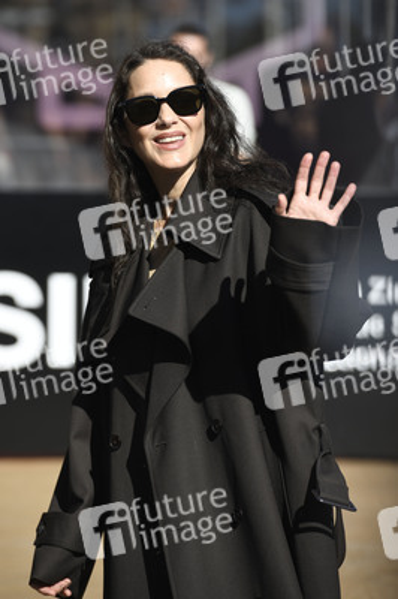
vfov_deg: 10.3
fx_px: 3322
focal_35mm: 200
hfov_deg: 6.9
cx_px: 199
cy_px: 300
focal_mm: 200
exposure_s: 1/1000
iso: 160
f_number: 5.6
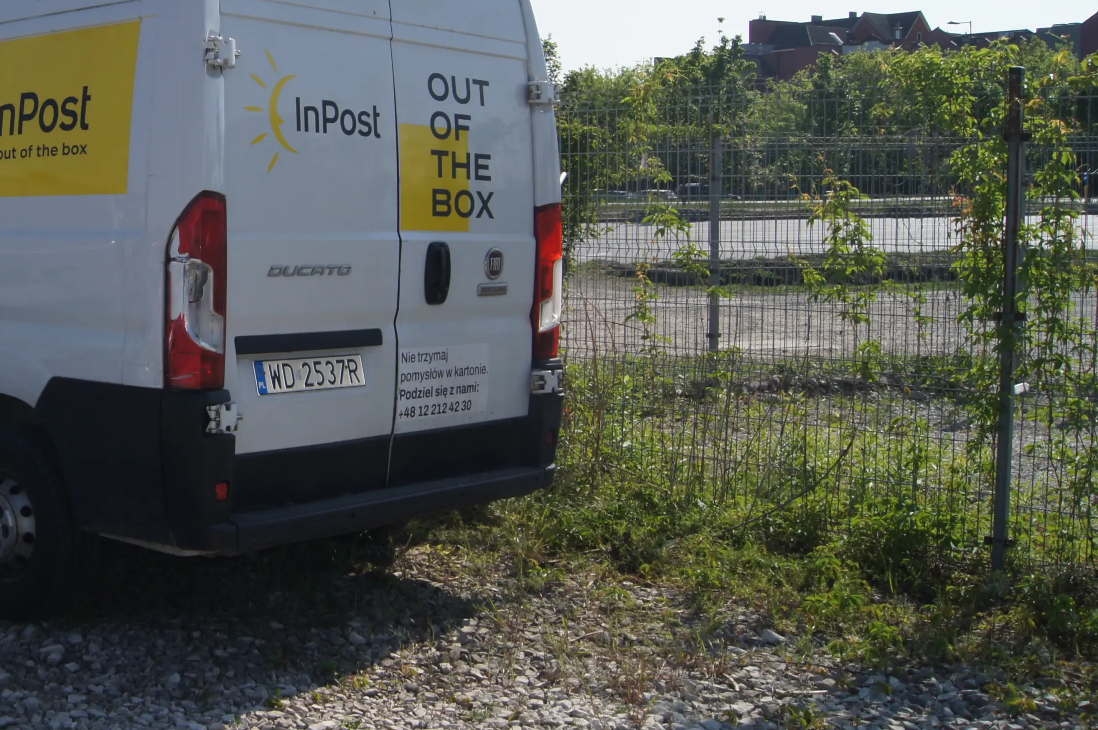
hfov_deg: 39.6
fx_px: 1433
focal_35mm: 47
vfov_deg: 28.4
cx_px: 163
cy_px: 250
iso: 100
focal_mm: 18
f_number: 14
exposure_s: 1/125
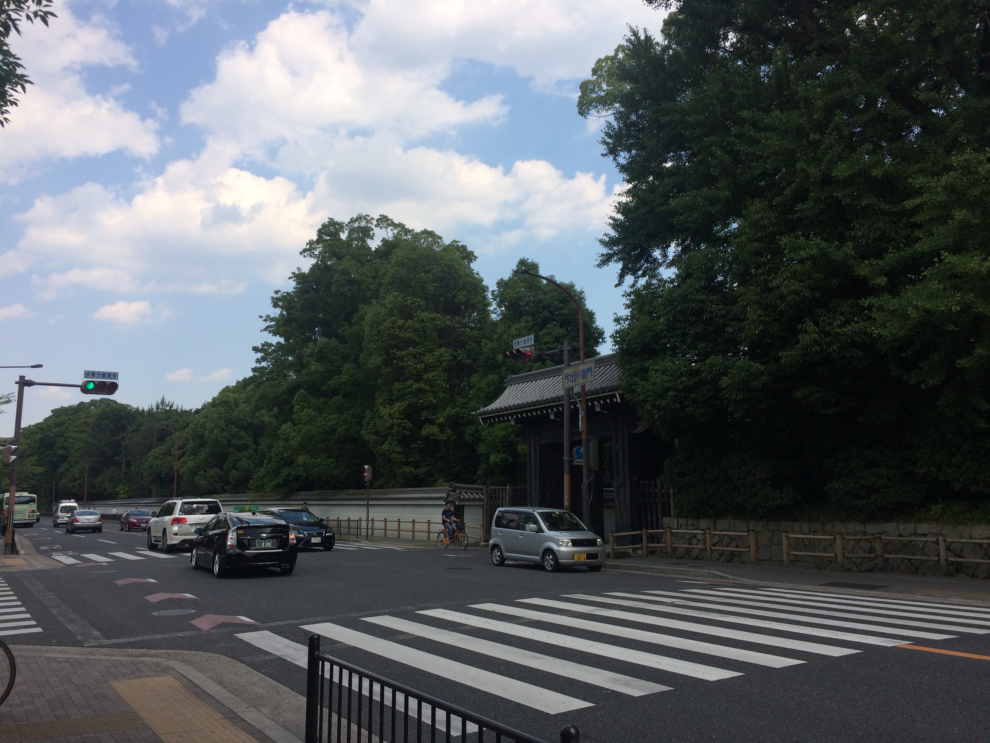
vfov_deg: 48.2
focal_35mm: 29
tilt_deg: +5.4
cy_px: 372
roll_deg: +0.9
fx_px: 829
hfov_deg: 61.7
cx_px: 495
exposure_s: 1/2283
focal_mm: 4.15
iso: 32
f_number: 2.2
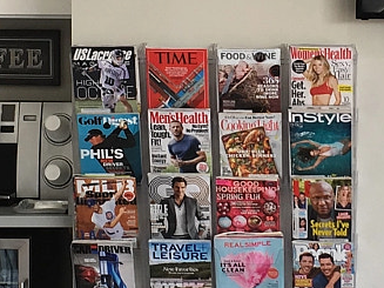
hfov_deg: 13.8
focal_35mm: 142
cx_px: 297
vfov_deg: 10.4
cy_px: 94
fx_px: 1575
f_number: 2.2
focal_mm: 4.15
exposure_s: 1/40
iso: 25
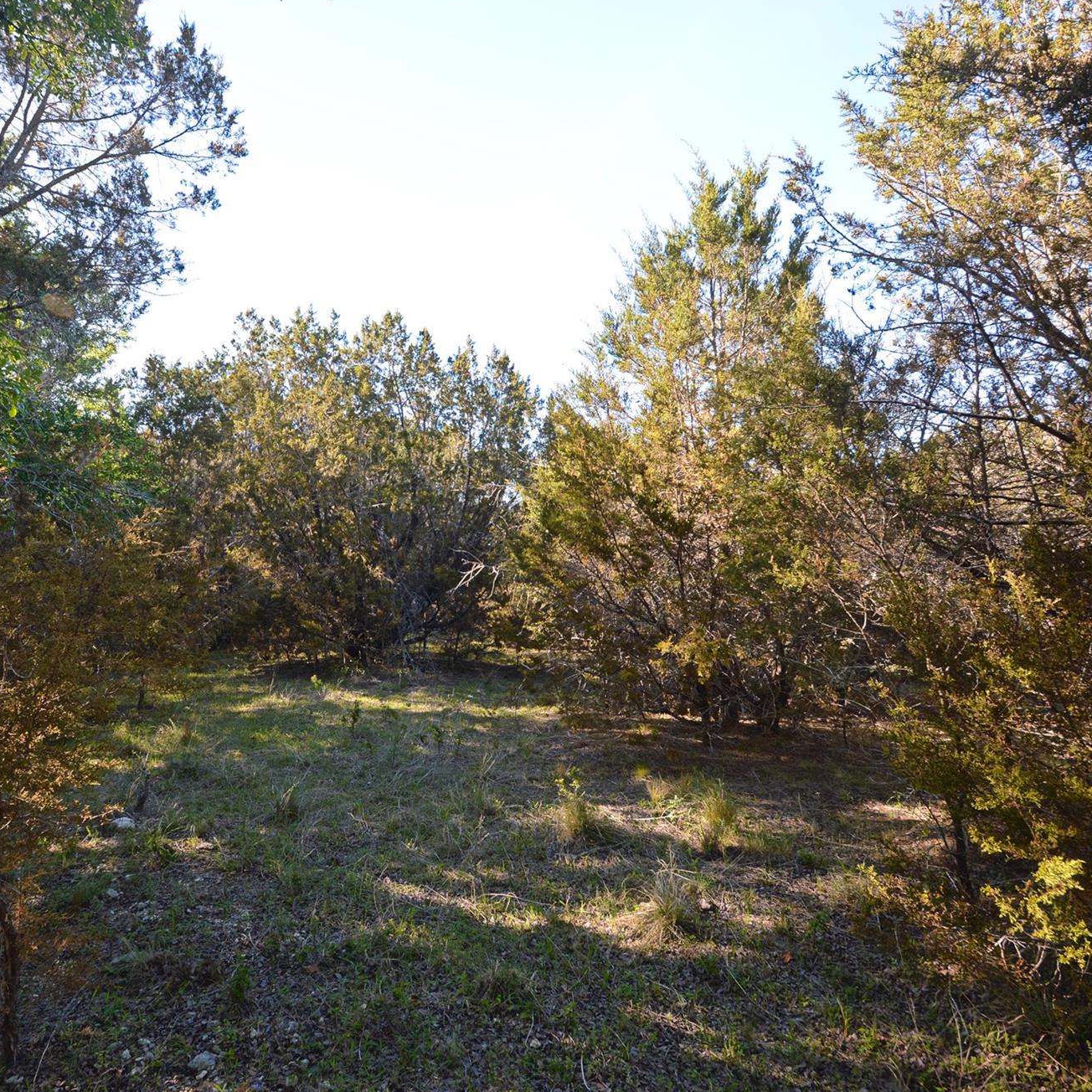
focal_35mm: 20
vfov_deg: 74.8
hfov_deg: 74.0
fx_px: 714
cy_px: 536
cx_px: 434
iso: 200
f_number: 8
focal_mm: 10
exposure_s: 1/30
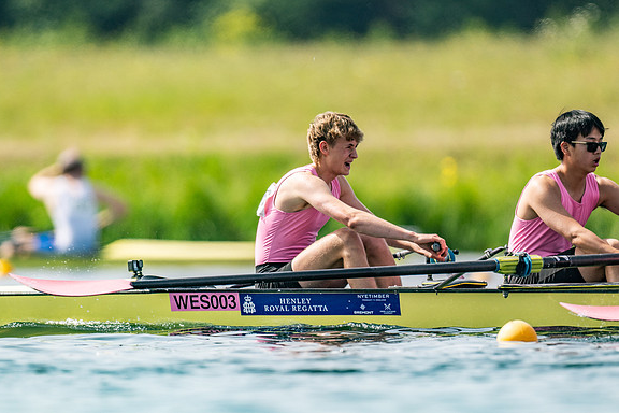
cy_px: 206
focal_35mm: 906
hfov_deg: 2.3
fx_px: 15577
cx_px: 308
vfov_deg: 1.5
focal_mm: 600
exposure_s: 1/2500
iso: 200
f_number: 4
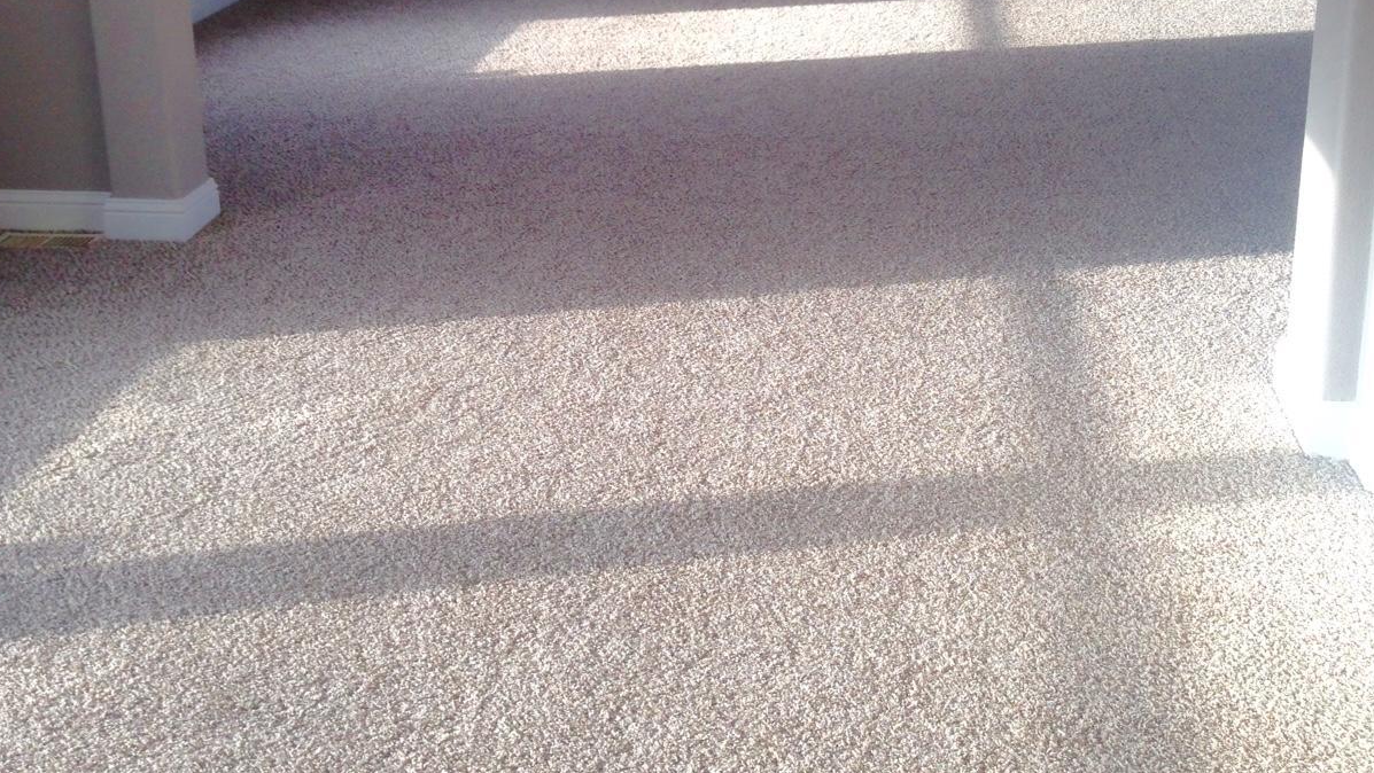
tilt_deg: -13.4
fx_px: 1786
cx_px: 684
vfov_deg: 24.0
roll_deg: +0.0
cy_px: 133
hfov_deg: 42.1
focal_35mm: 49
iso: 50
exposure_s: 1/179
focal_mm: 4.12
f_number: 2.4
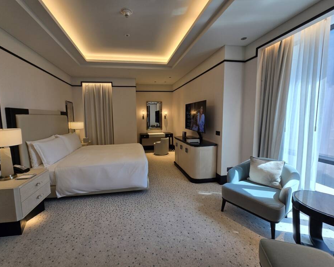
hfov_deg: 100.4
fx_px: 138
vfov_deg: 88.0
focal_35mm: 14
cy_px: 132
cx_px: 152
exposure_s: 1/201
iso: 50
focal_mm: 2.2
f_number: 2.2
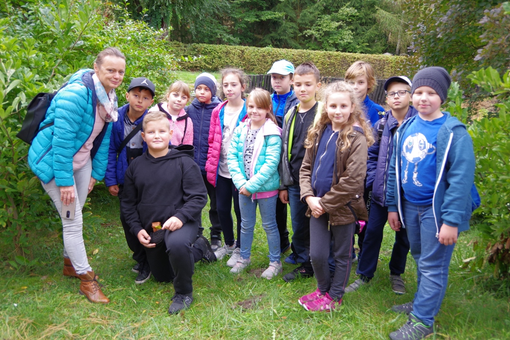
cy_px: 170
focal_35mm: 31
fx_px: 439
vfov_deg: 42.3
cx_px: 255
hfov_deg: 60.3
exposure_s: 1/80
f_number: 4
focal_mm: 21
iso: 100
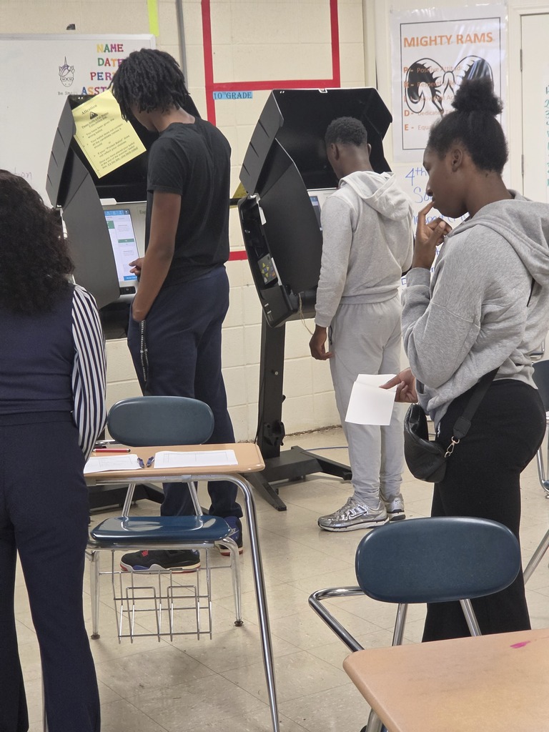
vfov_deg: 28.2
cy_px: 366
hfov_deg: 21.3
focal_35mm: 69
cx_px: 274
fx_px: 1459
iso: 400
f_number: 2.4
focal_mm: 7
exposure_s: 1/120
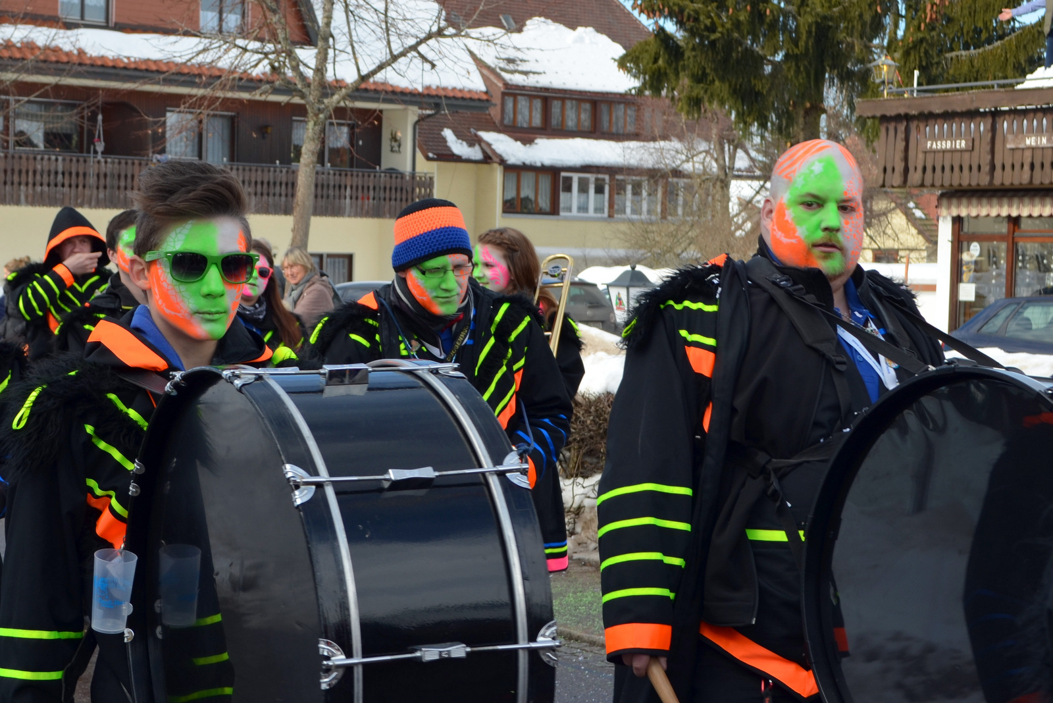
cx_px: 526
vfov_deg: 28.1
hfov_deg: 41.1
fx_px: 1404
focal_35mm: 48
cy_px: 352
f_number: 6.3
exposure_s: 1/160
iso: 100
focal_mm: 32
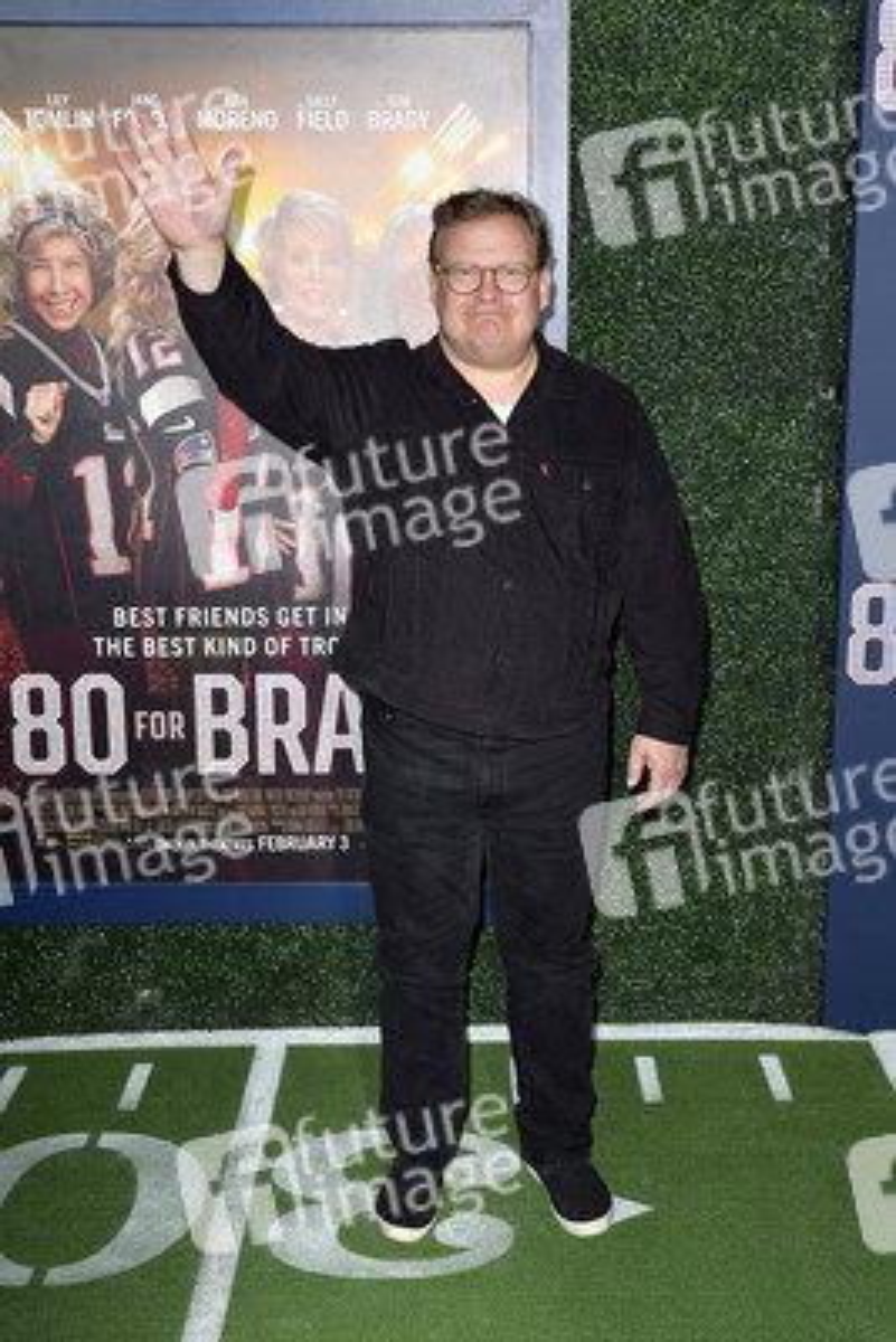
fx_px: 1567
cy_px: 671
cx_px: 448
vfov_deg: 46.4
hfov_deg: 31.9
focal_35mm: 42
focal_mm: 42
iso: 400
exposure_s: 1/250
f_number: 6.3
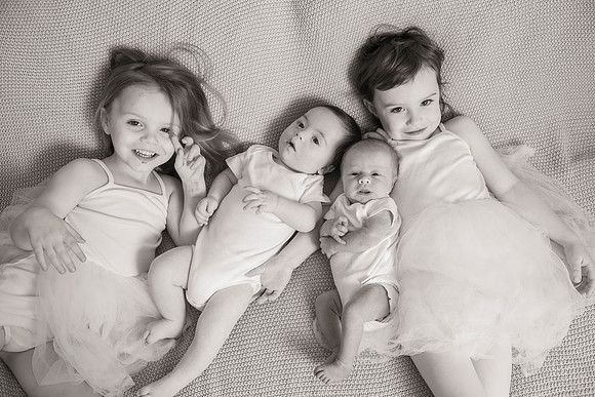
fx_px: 562
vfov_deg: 38.9
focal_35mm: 34
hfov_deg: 55.8
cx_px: 298
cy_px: 198
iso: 200
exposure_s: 1/160
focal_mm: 34
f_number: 4
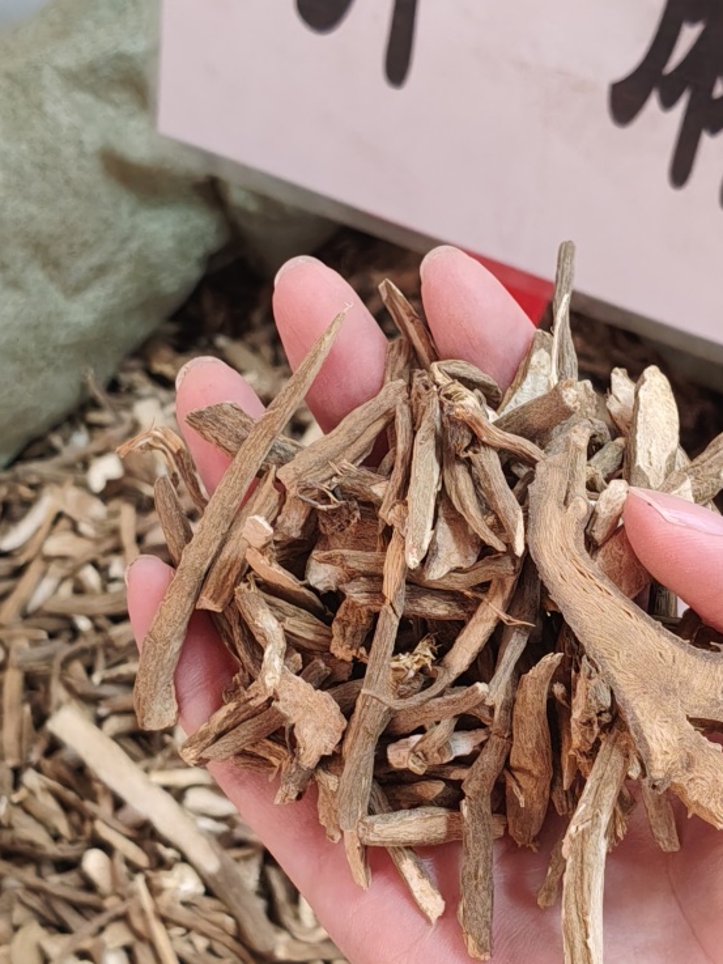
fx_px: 1893
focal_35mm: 68
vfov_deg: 28.5
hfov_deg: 21.6
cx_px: 425
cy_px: 536
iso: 910
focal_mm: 4.84
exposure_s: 1/100
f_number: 1.88
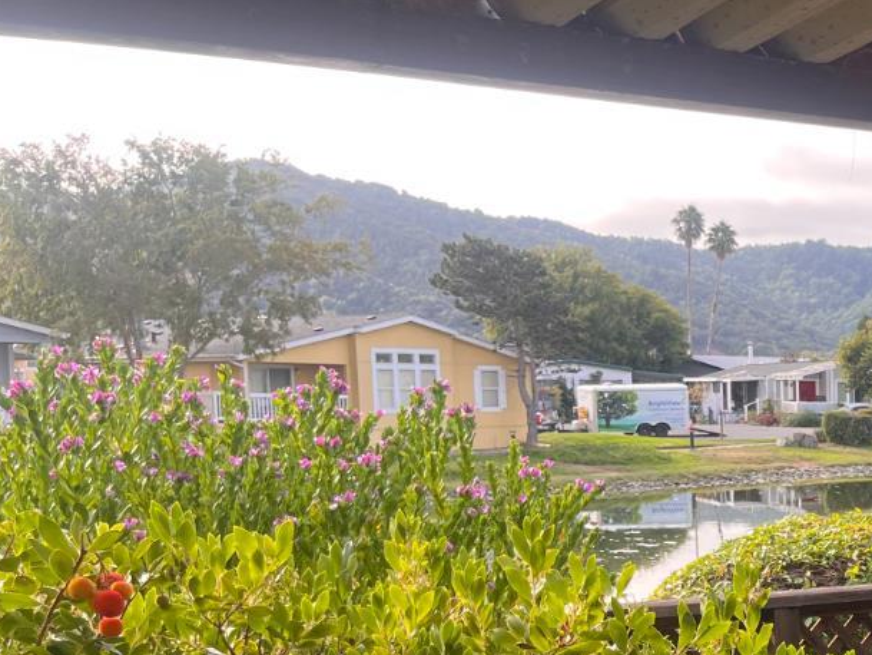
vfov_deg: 22.3
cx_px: 1019
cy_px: 620
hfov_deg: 27.1
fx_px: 1613
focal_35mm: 64
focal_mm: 5.1
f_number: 1.6
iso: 50
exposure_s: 1/508
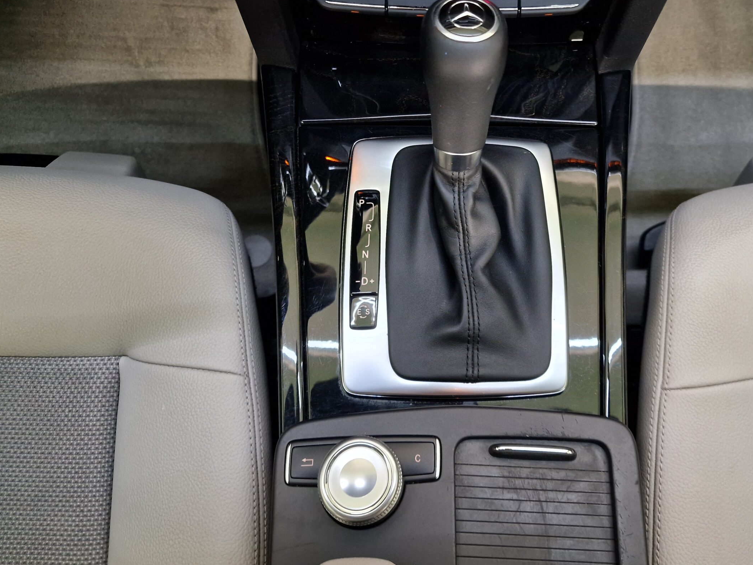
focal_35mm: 28
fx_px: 609
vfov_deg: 49.6
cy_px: 241
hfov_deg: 63.0
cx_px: 445
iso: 500
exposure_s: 1/33
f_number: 1.8
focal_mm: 6.4
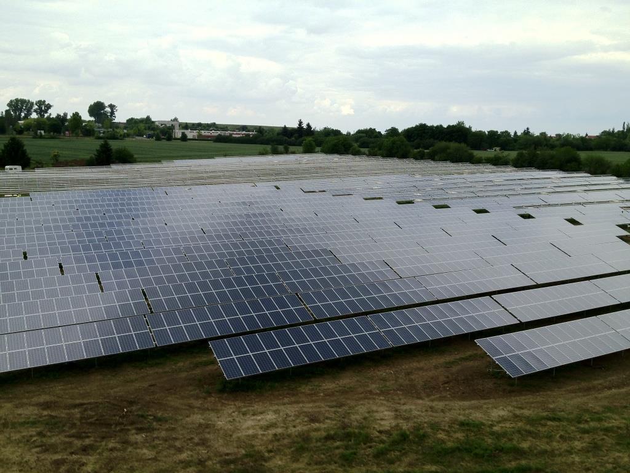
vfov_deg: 40.7
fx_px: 637
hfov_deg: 52.6
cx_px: 315
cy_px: 236
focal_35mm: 35
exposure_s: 1/1623
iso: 64
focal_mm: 4.28
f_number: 2.4
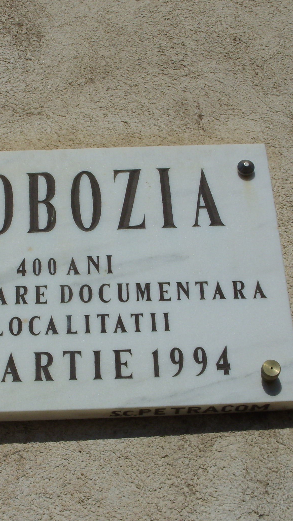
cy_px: 274
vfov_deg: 29.0
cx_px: 82
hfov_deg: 16.5
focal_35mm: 73
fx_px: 1008
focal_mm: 6.3
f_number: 4.9
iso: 50
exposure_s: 1/2000
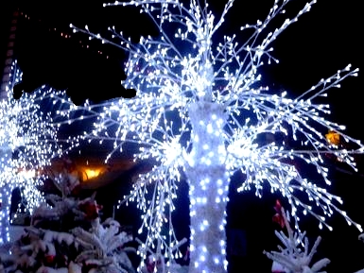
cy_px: 133
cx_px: 131
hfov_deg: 46.3
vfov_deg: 36.0
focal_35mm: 40
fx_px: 421
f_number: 3.3
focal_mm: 5
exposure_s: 1/30
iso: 400
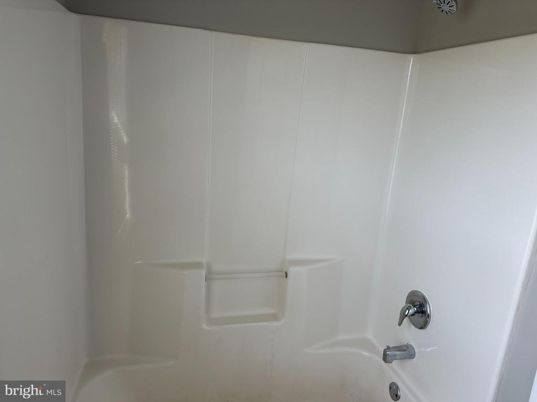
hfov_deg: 71.6
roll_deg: -4.1
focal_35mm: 24
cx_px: 268
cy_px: 201
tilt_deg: -13.5
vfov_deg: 56.8
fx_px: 372
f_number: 1.78
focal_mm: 6.86
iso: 64
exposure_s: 1/189
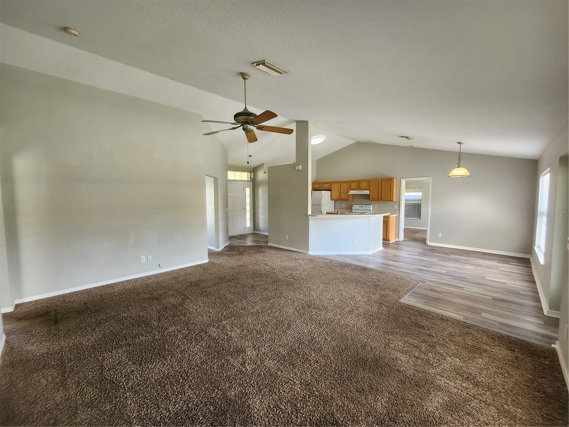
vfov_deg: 89.9
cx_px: 284
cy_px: 214
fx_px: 214
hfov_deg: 106.2
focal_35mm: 13
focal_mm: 2.2
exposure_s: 1/60
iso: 200
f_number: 2.2
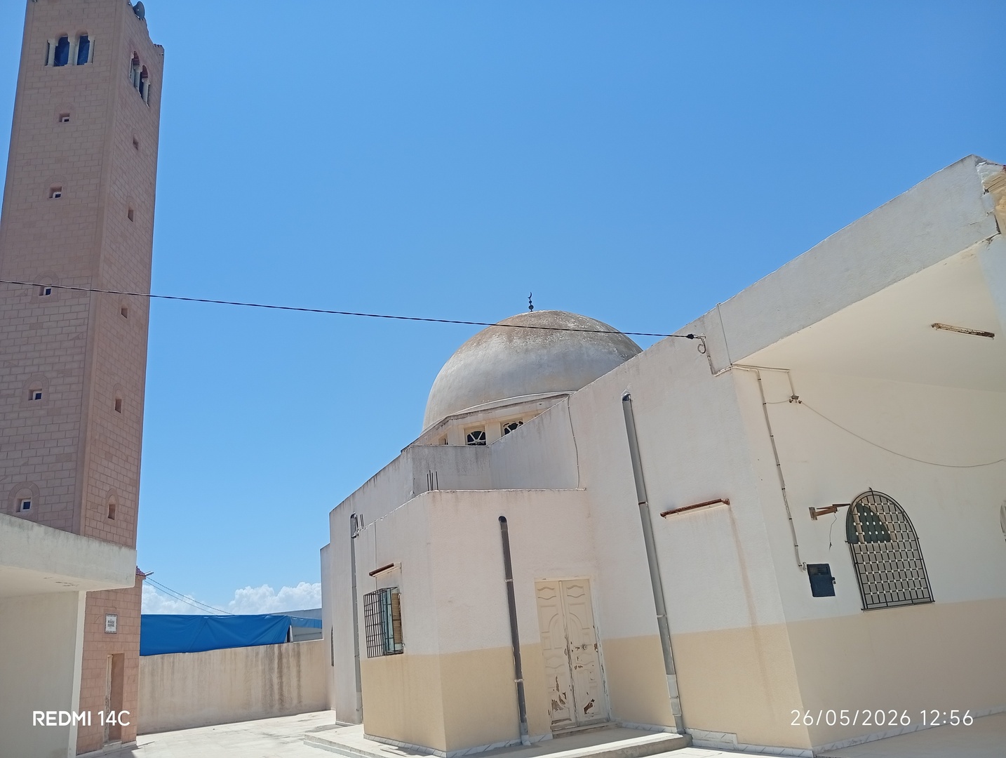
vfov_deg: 51.5
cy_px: 379
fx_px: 786
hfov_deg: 65.2
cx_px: 503
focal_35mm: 27
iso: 50
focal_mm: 3.98
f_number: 1.8
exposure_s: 1/943
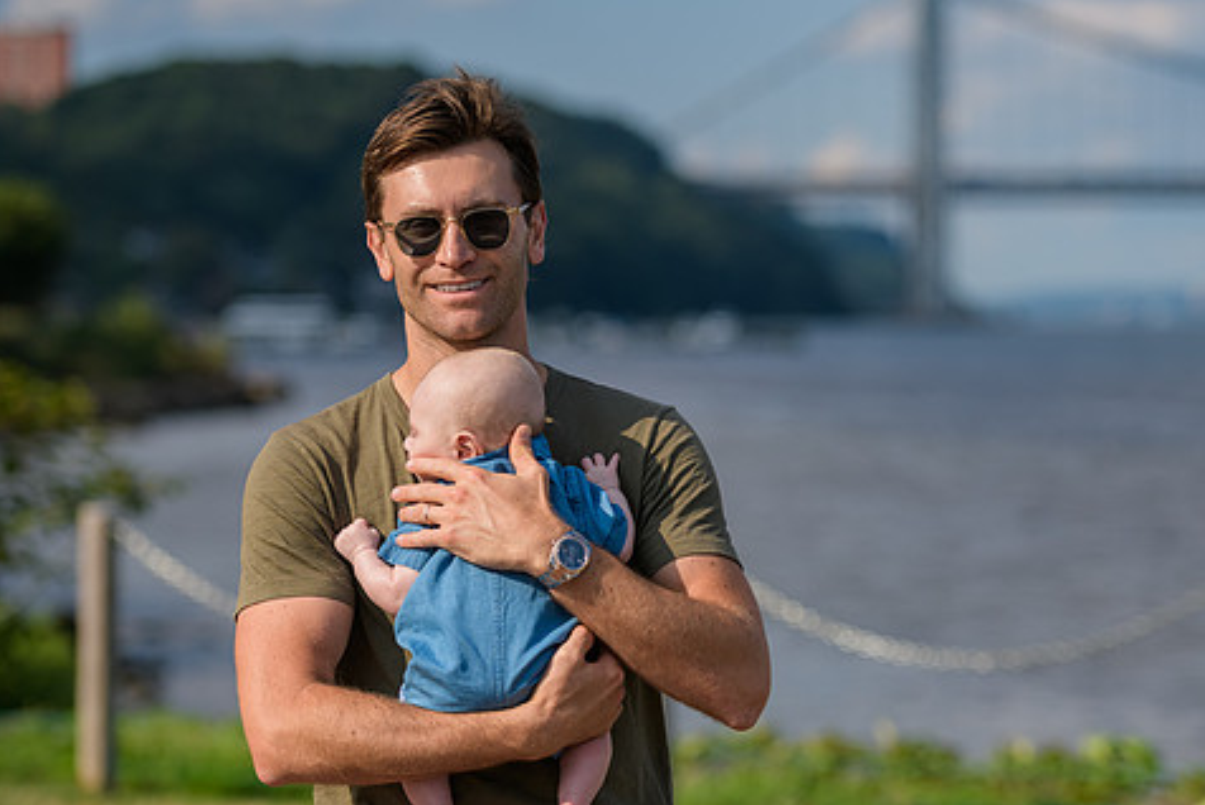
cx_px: 704
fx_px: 4488
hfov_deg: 15.3
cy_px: 467
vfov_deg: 10.2
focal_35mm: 134
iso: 200
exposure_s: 1/4000
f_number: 3.2
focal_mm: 110
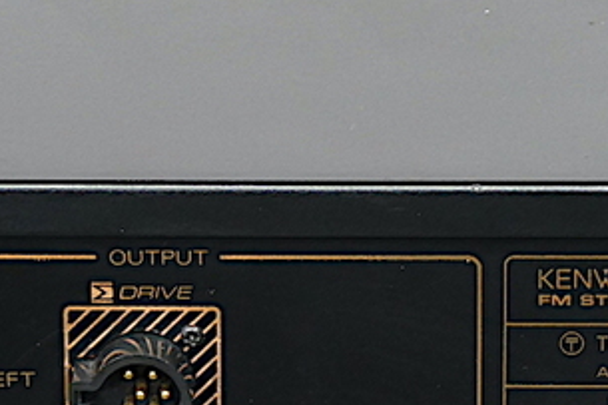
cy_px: 427
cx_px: 275
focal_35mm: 468
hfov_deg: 4.4
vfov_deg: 2.9
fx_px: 7899
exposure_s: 1/4
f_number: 5.4
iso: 200
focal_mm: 25.6
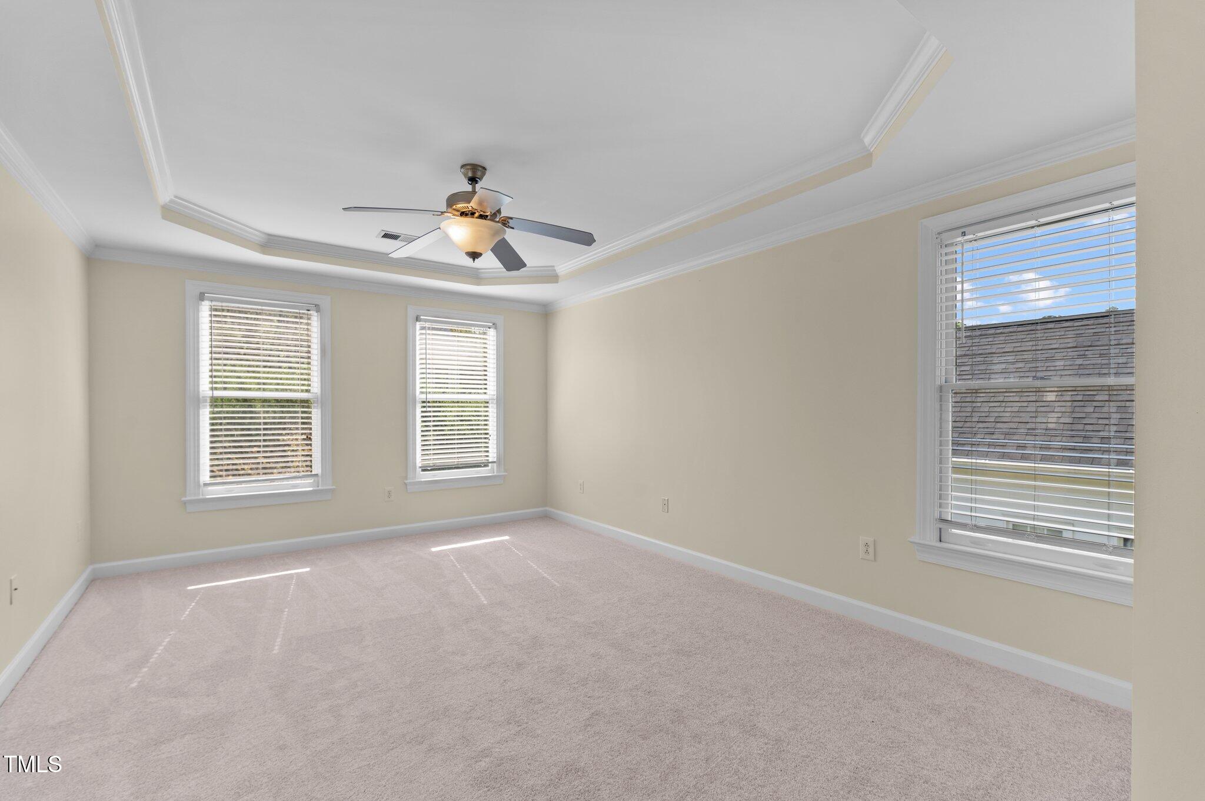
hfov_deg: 100.4
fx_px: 502
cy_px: 400
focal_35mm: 15
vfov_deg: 77.2
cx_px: 602
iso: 400
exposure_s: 1/60
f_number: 6.3
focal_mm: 15
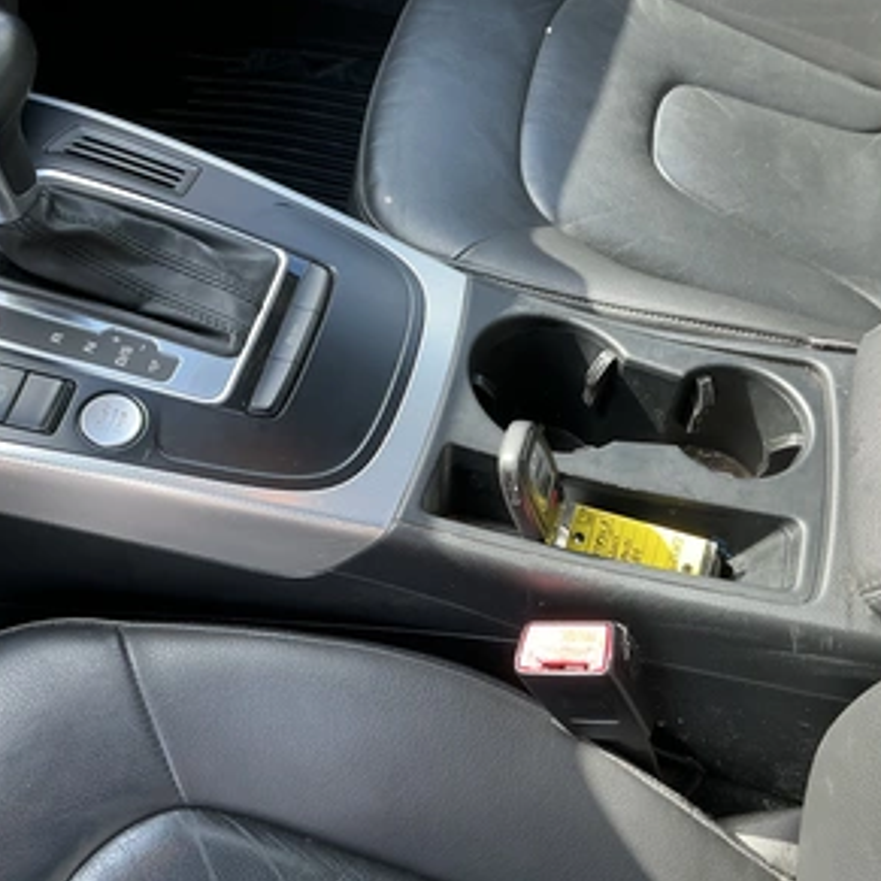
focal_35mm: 34
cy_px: 442
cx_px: 466
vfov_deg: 48.5
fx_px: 979
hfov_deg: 48.4
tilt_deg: -55.7
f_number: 1.8
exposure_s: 1/122
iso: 32
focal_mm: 3
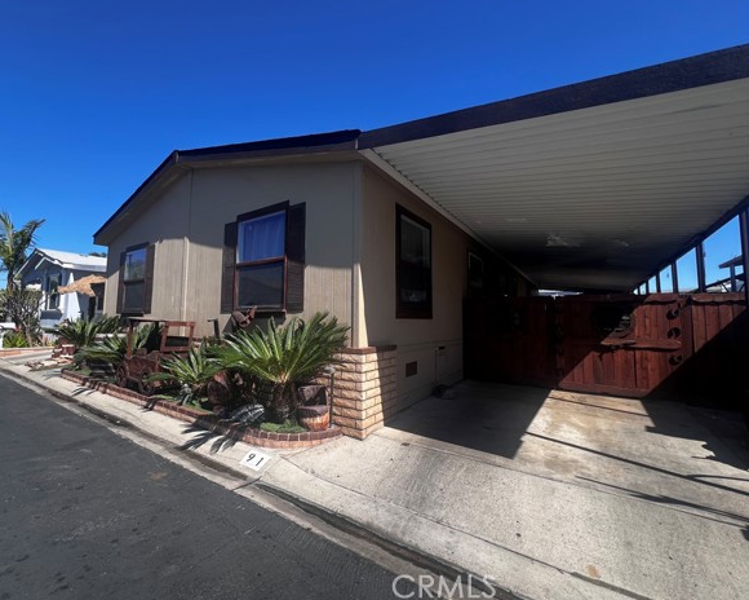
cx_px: 337
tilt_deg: +4.0
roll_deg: -2.0
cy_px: 295
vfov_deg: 88.0
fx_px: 310
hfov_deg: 100.4
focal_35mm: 14
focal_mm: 1.57
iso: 32
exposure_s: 1/589
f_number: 1.8
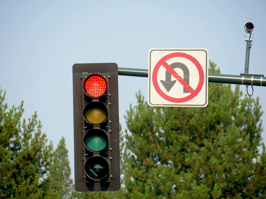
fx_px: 1998
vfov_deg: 5.7
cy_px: 100
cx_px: 133
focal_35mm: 260
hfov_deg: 7.6
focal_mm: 130
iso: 250
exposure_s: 1/320
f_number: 5.6
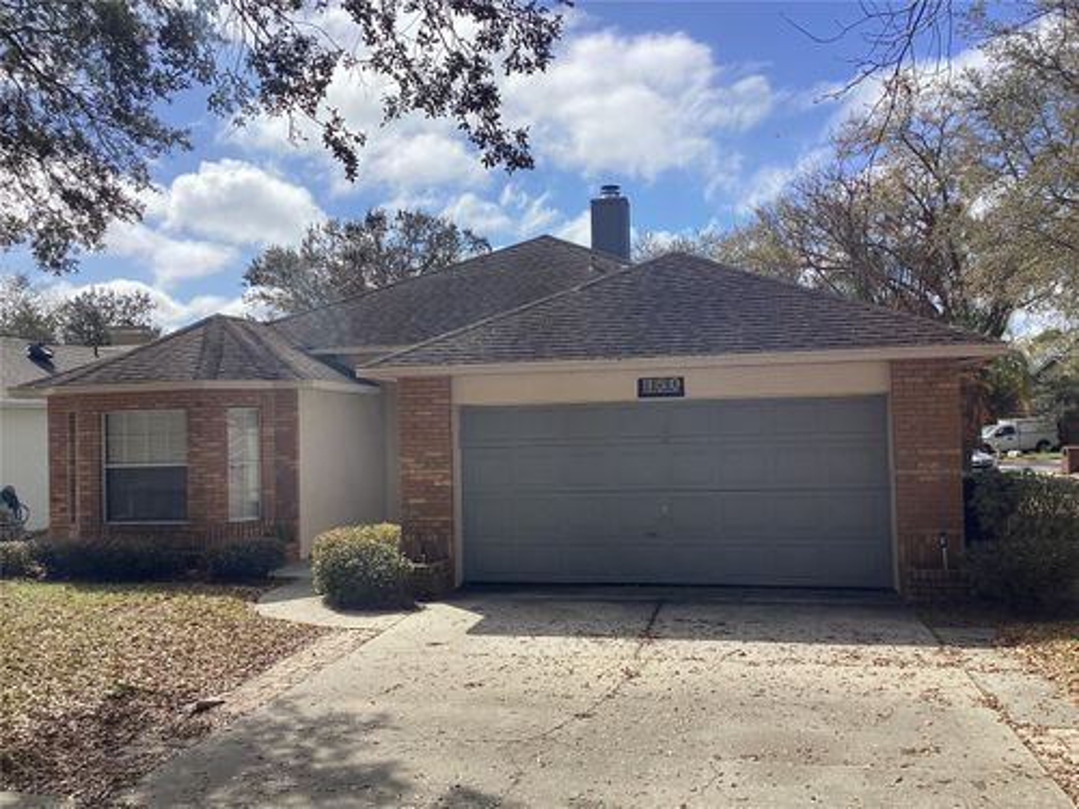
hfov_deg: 58.4
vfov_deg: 45.4
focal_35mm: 31
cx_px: 540
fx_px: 966
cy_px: 404
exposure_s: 1/2092
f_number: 2.4
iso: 25
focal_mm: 3.3
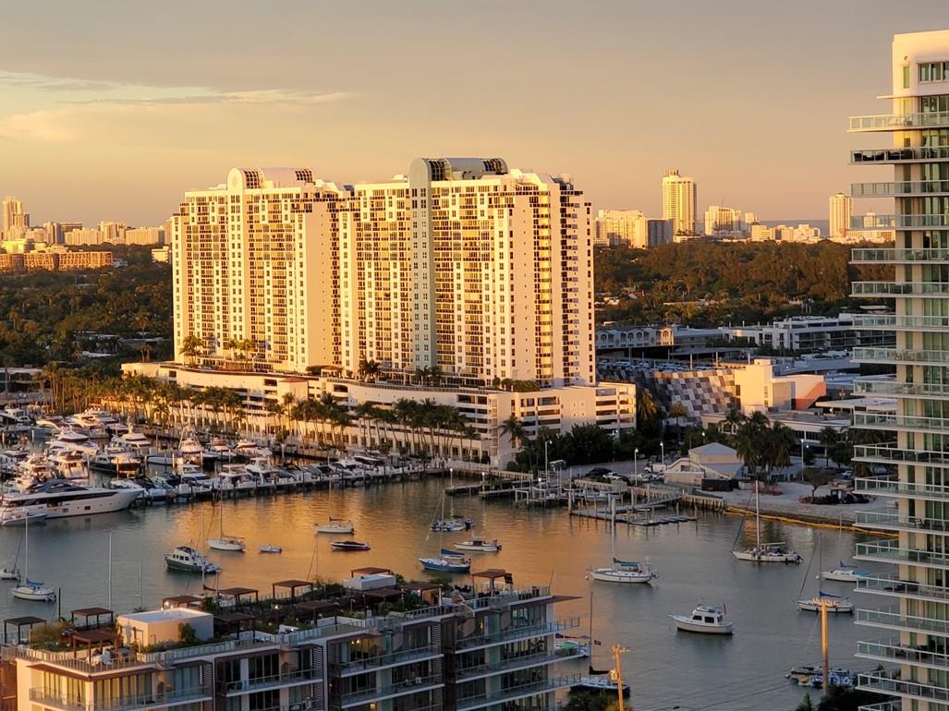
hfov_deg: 24.0
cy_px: 300
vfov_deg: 18.2
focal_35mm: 81
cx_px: 303
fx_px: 2220
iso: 100
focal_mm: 6
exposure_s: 1/120
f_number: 2.4
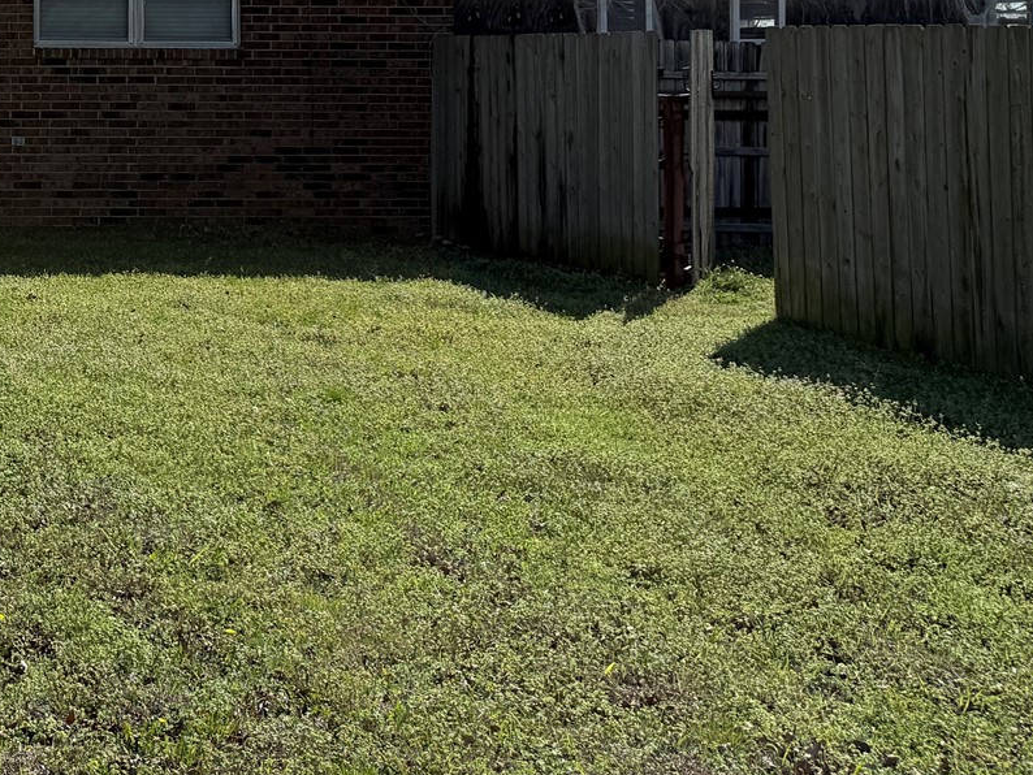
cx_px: -207
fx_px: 1731
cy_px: 29
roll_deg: +0.3
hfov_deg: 28.8
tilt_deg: +2.3
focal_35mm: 58
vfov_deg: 24.3
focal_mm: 6.76
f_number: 1.78
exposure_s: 1/8130
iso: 80
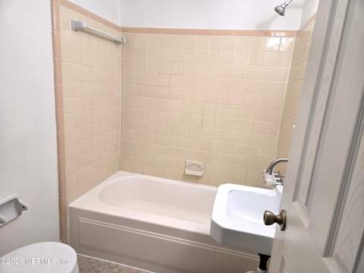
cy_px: 136
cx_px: 182
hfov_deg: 74.0
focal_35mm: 23
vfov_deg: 58.8
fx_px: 242
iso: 160
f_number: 1.8
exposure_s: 1/120
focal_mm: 5.4
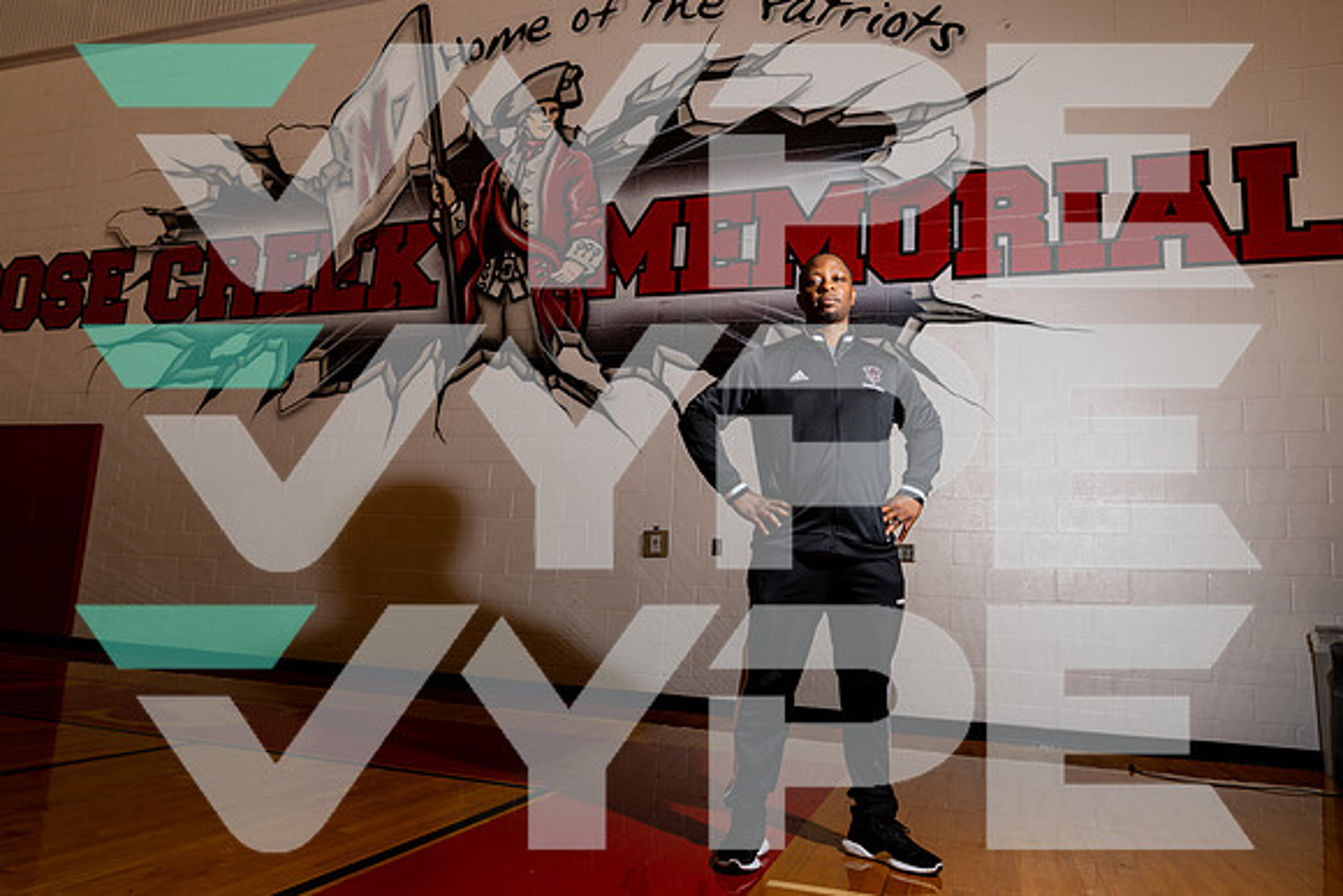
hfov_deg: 71.5
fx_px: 933
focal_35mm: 25
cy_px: 448
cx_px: 672
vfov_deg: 51.3
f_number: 8
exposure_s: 1/125
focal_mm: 25
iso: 200
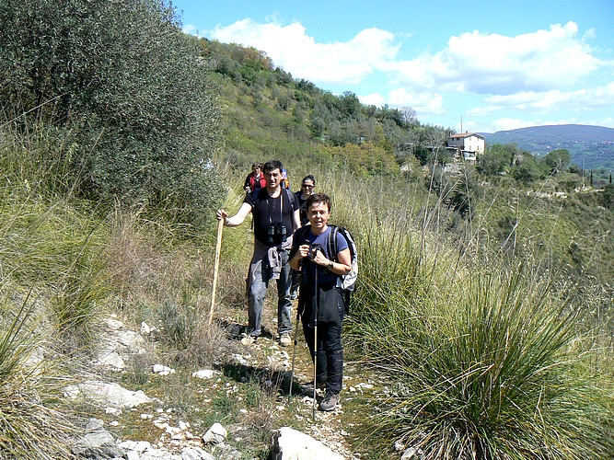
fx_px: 638
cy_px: 230
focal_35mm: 36
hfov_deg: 51.4
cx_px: 307
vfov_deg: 39.6
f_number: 3.2
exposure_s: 1/1000
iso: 80
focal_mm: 6
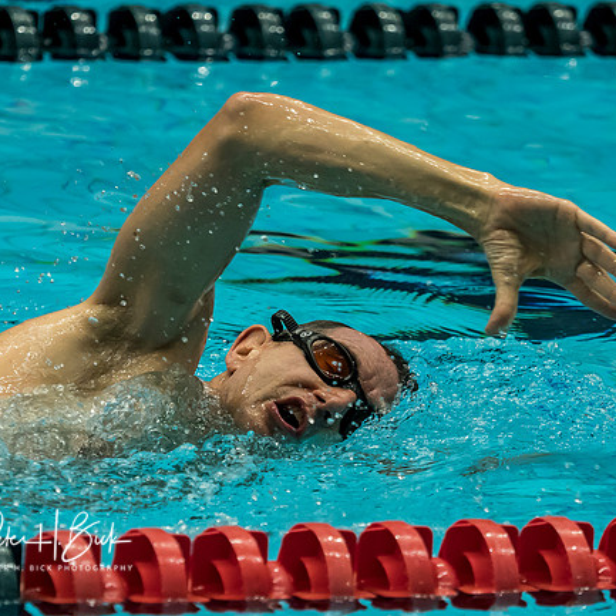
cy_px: 352
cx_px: 328
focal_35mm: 423
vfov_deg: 4.1
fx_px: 8516
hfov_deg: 4.1
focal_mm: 130
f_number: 2.8
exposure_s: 1/1000
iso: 2000
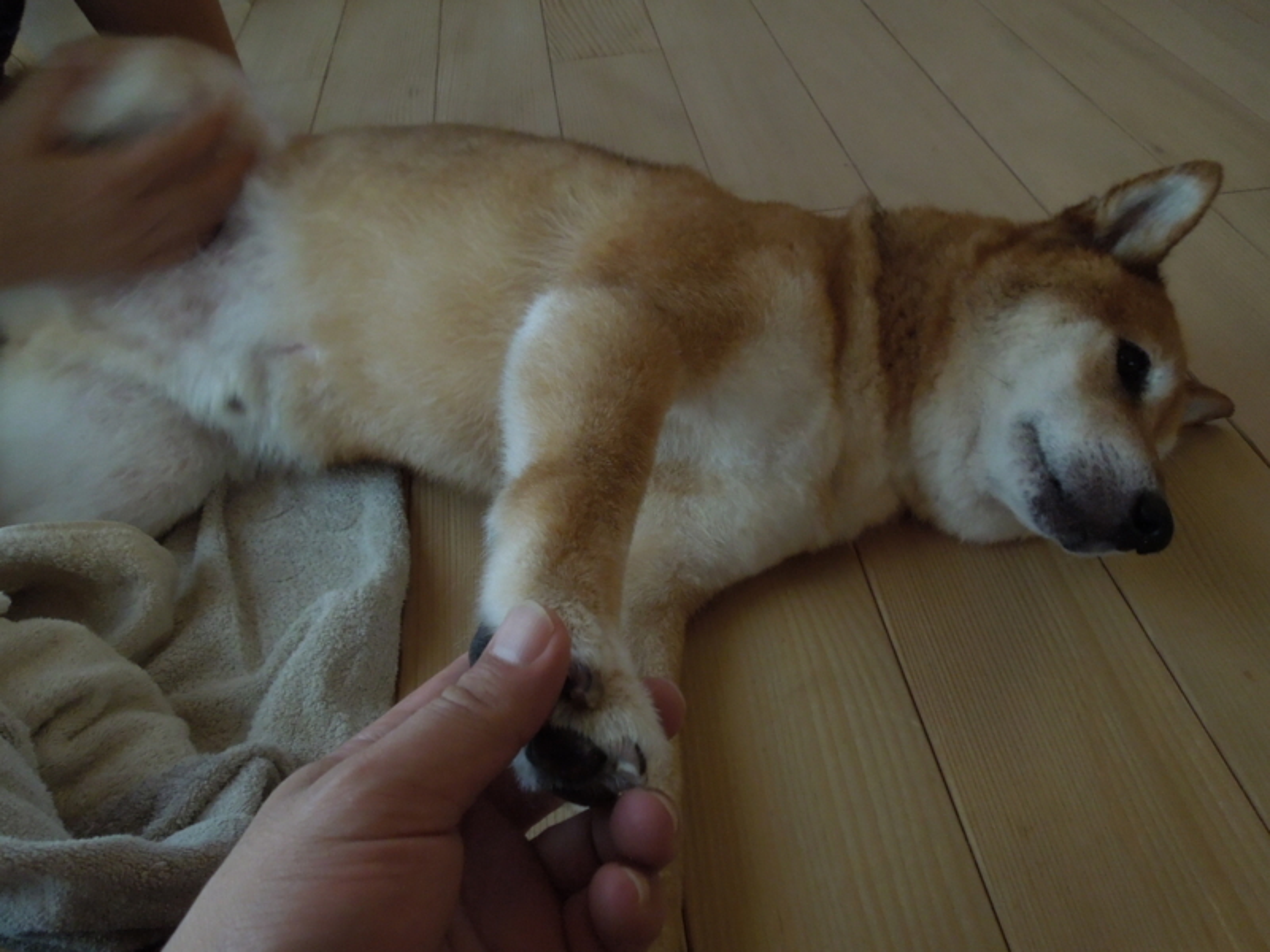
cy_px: 476
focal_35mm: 25
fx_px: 917
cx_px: 635
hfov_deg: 69.4
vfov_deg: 54.9
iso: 640
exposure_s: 1/30
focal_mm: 4.5
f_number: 3.3
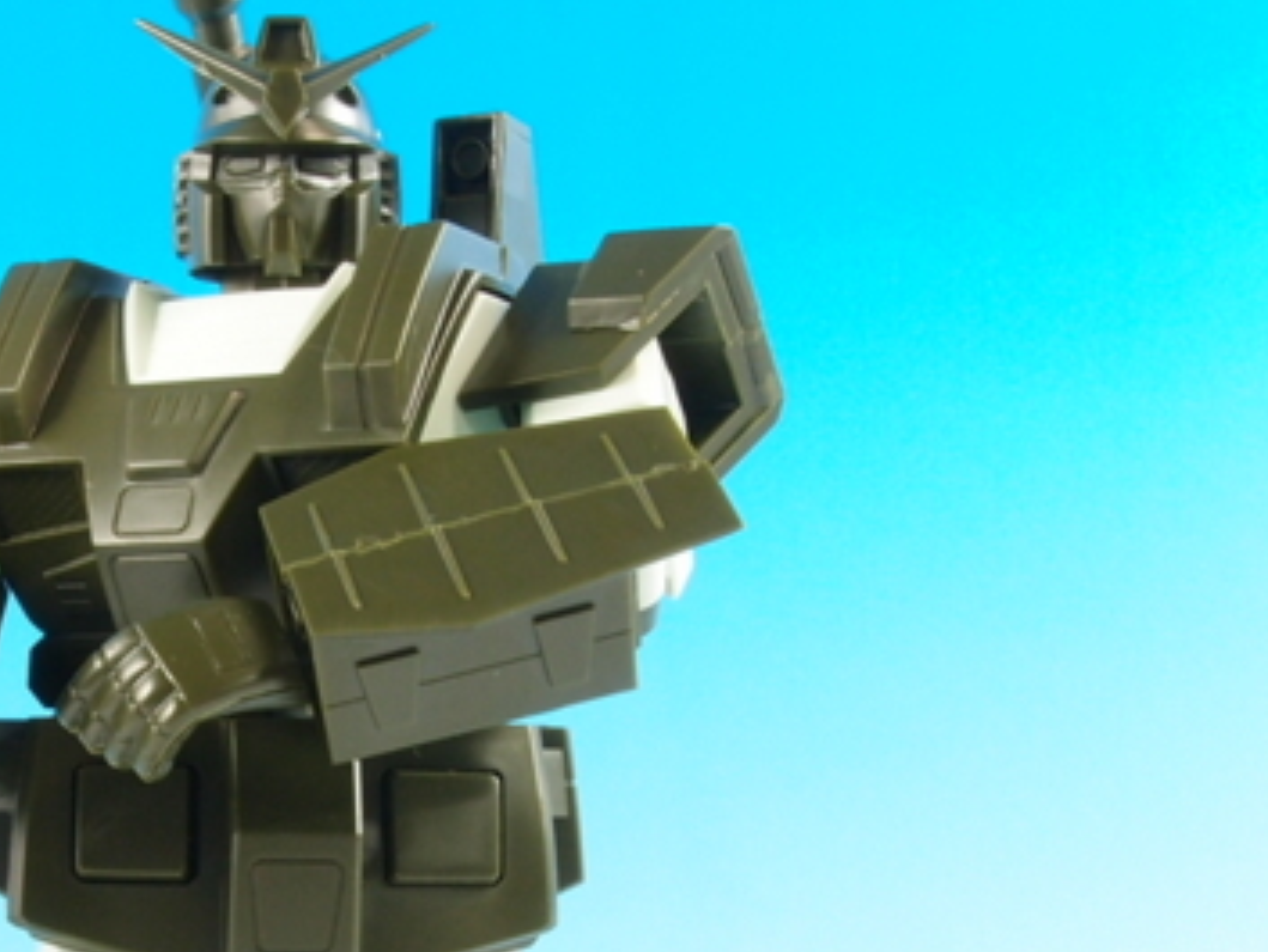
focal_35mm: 68
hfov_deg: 27.6
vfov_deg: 21.0
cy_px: 912
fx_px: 2492
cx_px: 158
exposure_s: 1/1.6
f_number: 8
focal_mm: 6.48
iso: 100
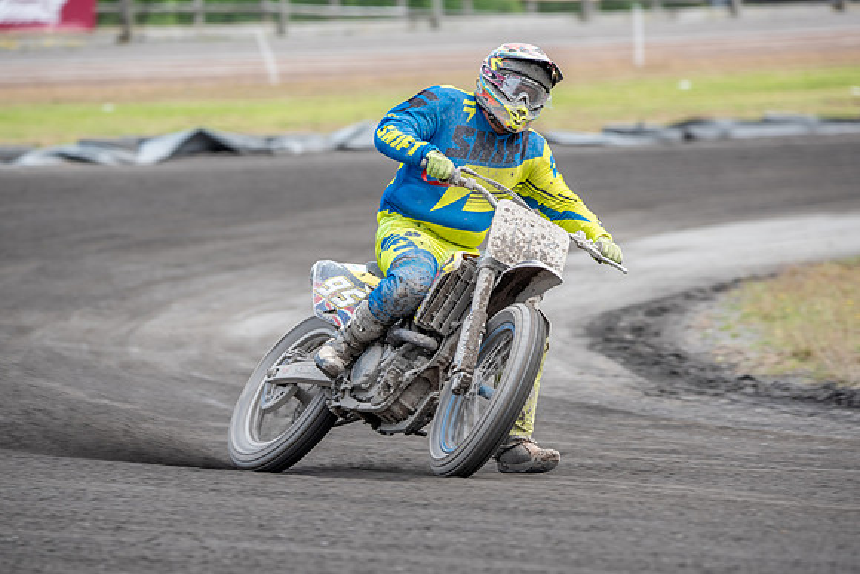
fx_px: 10044
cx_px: 432
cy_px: 348
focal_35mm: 420
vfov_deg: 3.3
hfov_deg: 4.9
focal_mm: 320
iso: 200
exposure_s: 1/400
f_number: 5.6
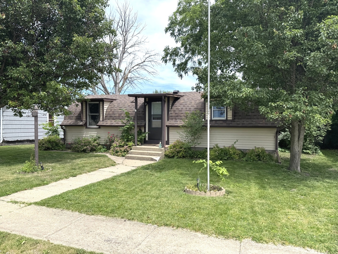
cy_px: 127
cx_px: 169
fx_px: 234
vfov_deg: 56.8
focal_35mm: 24
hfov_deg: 71.6
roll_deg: -1.8
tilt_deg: -2.7
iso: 80
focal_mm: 6.76
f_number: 1.78
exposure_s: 1/2506
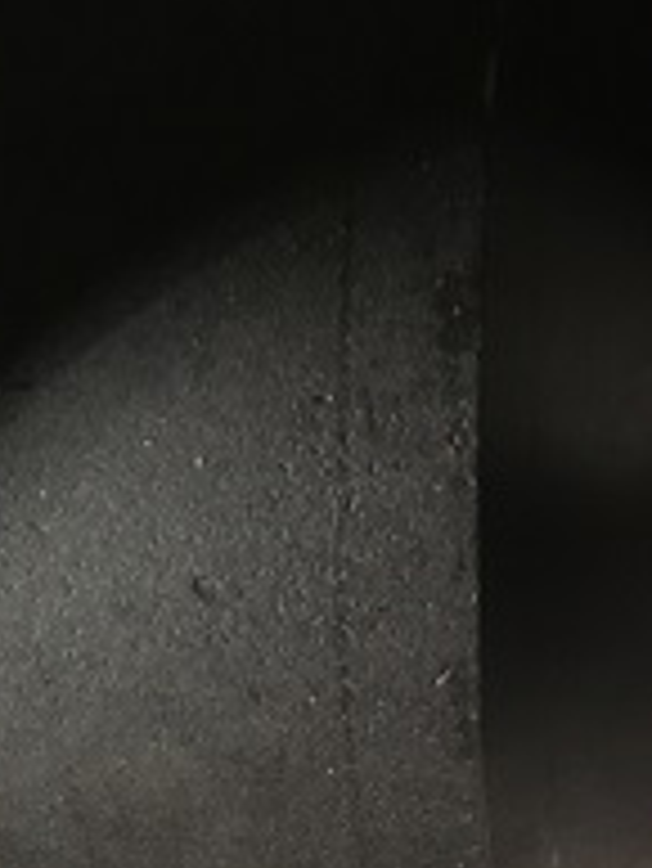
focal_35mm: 60
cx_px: 607
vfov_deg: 32.1
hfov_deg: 23.7
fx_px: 1505
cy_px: 360
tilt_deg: -84.5
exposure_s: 1/15
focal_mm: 4.15
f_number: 2.2
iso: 250
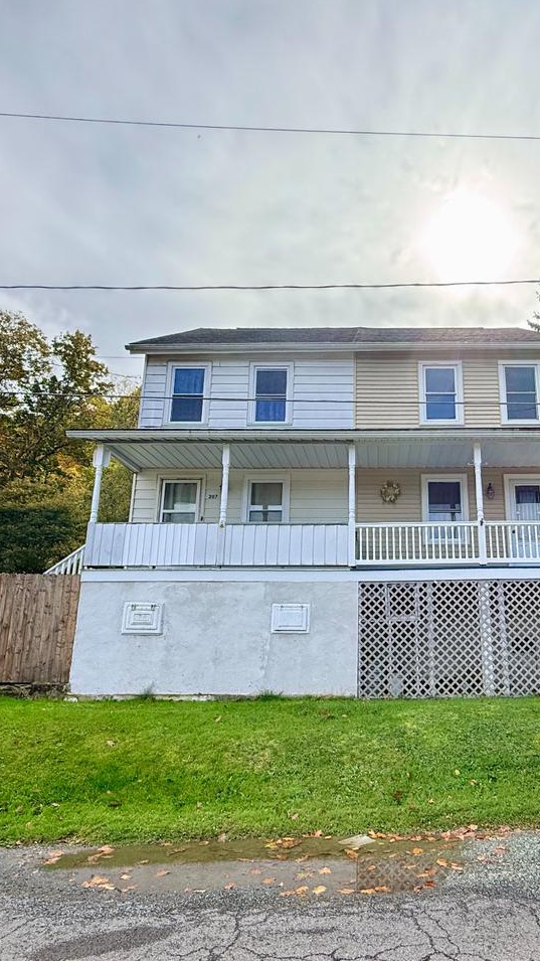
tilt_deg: +14.2
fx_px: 586
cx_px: 390
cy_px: 515
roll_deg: +1.1
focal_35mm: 23
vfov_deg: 78.6
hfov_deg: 48.0
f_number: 2.2
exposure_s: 1/1145
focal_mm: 2.22
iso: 64
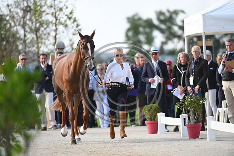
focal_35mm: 400
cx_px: 117
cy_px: 78
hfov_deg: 5.2
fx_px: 2600
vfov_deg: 3.4
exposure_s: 1/1600
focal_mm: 400
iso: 1000
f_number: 5
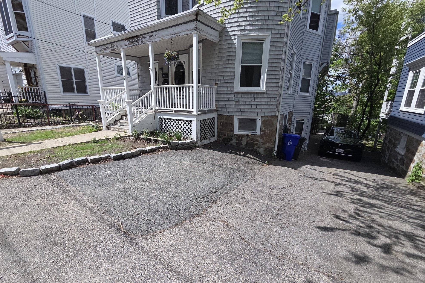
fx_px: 165
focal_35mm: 14
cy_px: 142
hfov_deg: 104.2
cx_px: 210
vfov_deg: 81.2
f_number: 2.2
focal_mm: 2.2
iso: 50
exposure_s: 1/1809
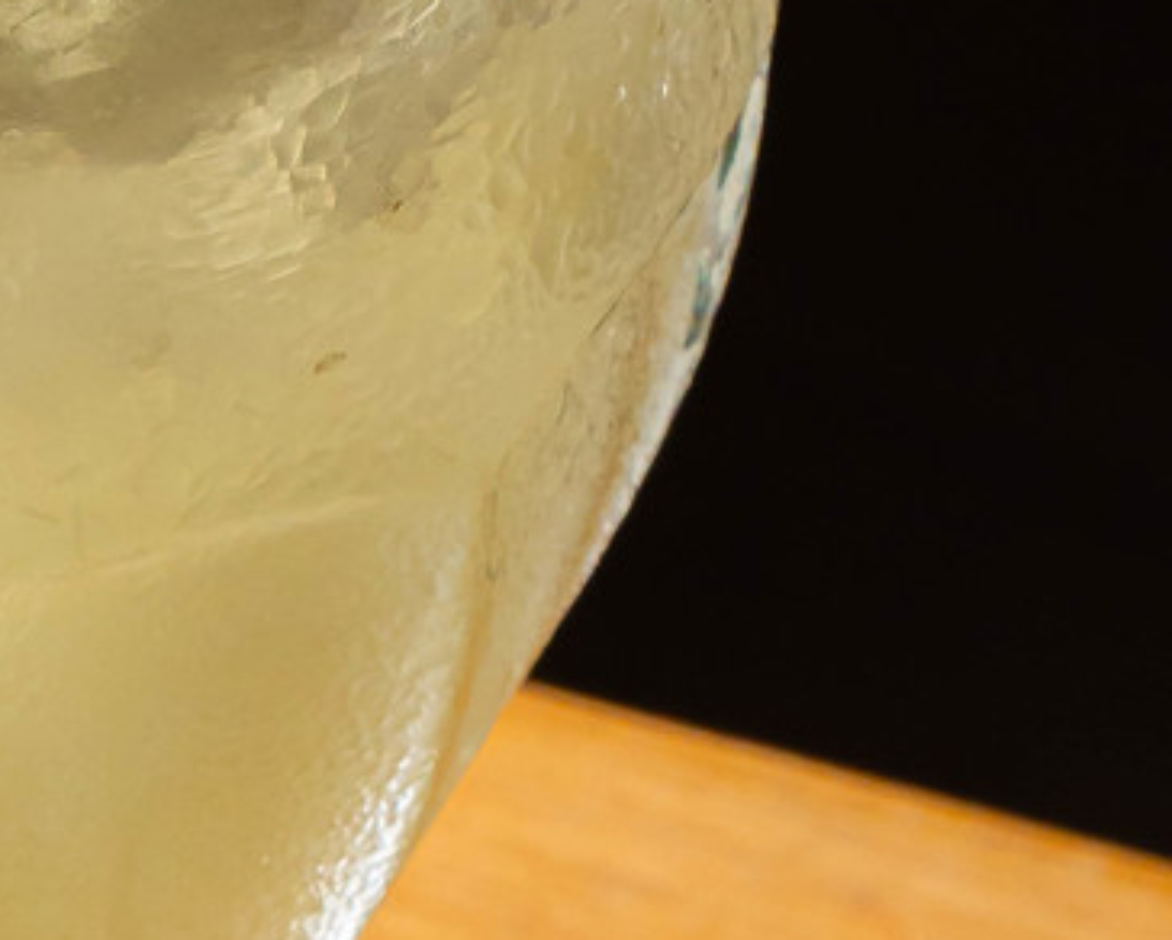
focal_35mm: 445
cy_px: 402
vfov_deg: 3.5
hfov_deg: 4.3
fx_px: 15452
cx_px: -554
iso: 400
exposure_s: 1/100
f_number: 11
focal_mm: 64
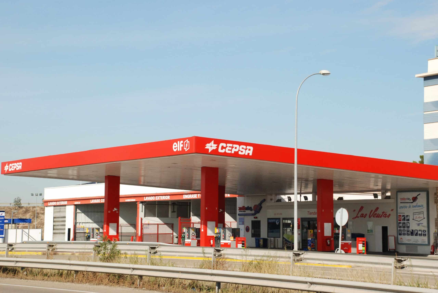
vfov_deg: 15.8
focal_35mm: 87
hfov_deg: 23.4
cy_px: 146
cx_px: 219
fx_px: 1060
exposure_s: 1/1000
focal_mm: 58
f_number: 8
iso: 640
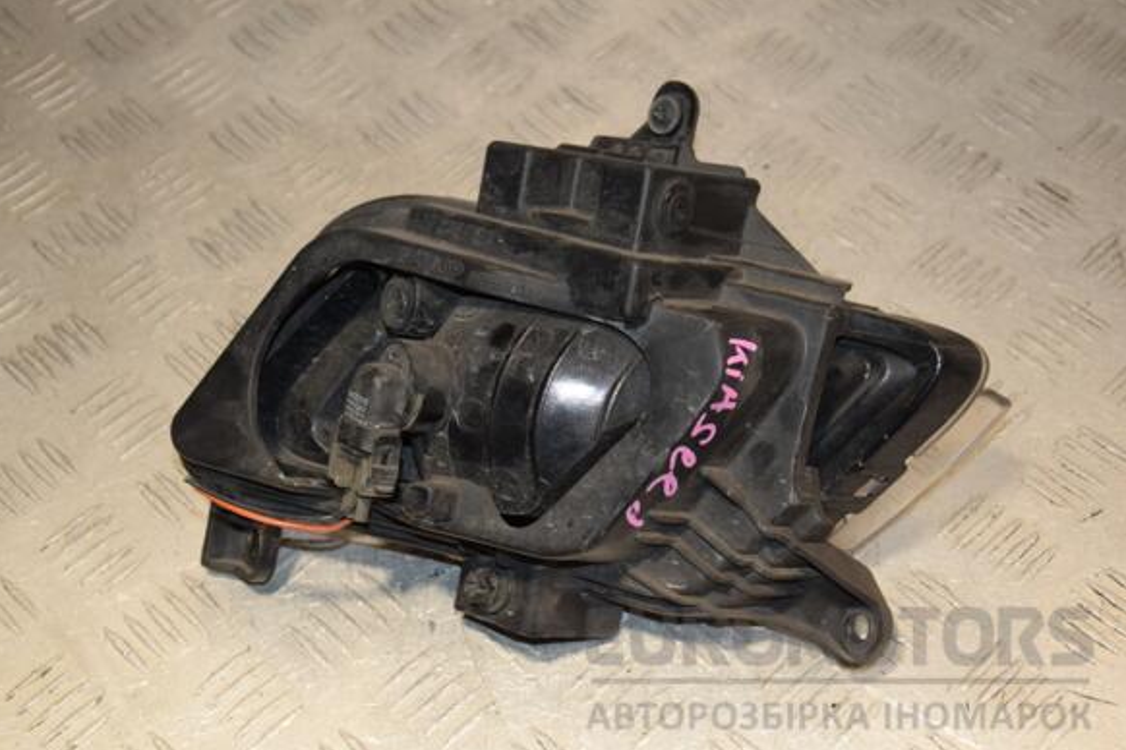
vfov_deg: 20.9
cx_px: 549
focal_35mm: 65
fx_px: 2033
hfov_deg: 31.0
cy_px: 379
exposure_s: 1/200
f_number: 5.6
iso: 800
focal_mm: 42
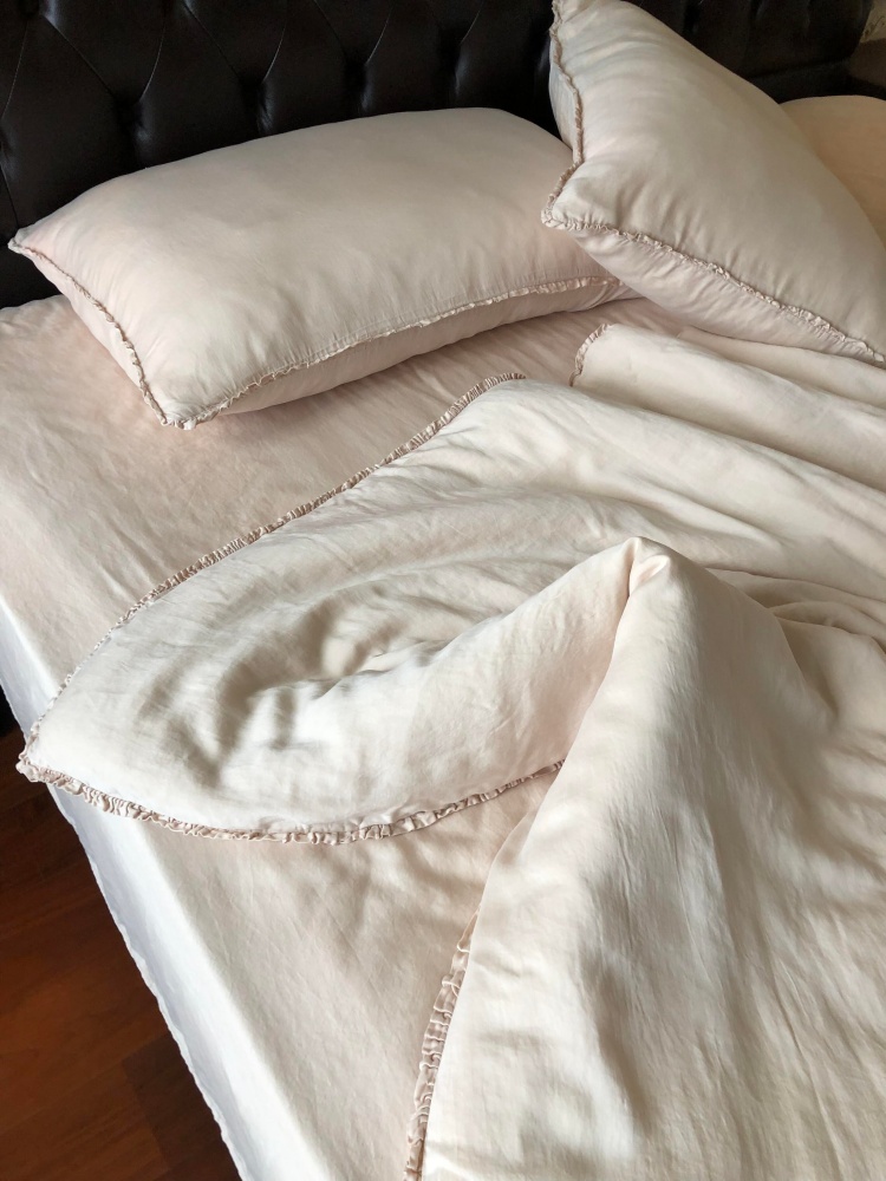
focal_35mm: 28
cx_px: 443
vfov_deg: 63.4
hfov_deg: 49.7
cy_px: 590
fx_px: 956
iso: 32
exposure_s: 1/33
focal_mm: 3.99
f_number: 1.8
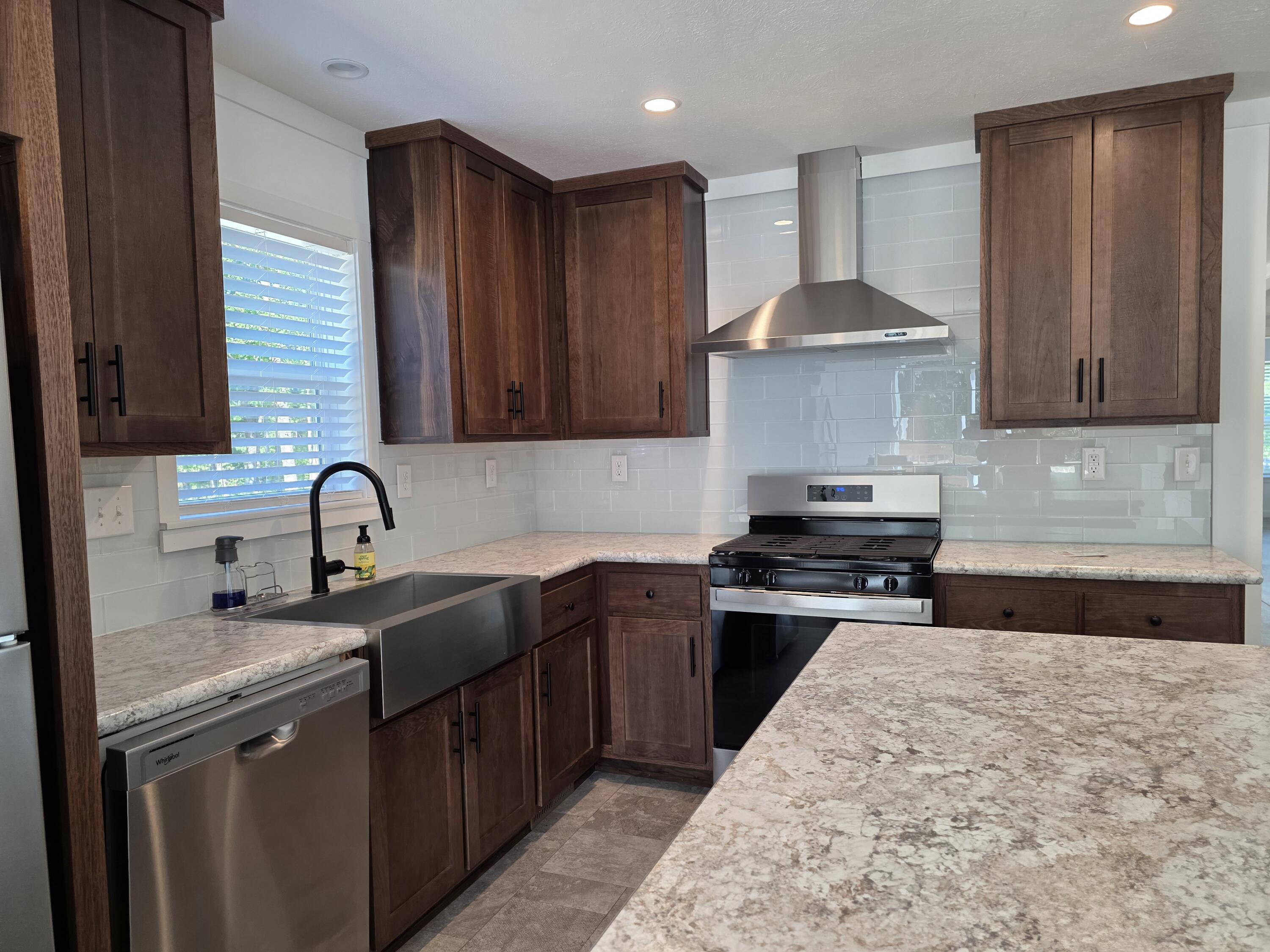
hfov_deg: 73.9
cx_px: 635
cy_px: 476
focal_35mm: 23
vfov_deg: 58.9
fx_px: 844
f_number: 1.7
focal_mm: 6.3
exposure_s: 1/120
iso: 125
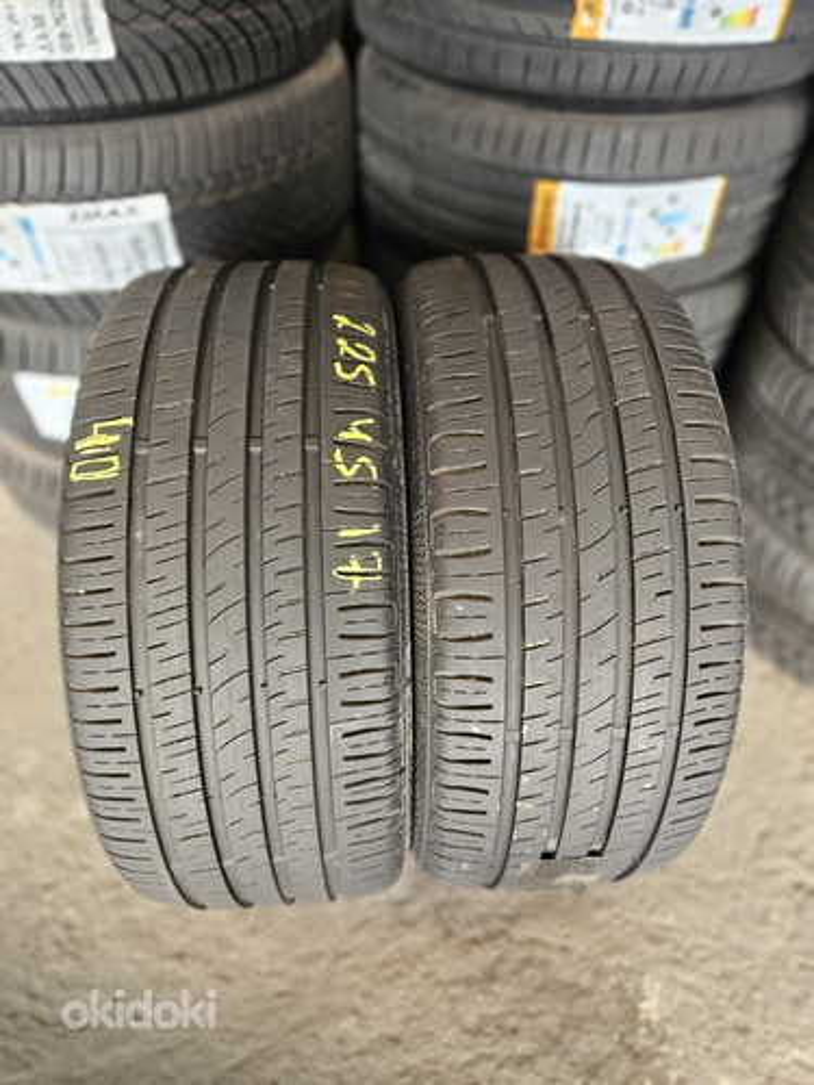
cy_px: 542
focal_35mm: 23
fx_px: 721
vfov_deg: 73.9
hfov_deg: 58.9
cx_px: 407
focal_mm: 5.4
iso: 400
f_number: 1.8
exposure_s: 1/142
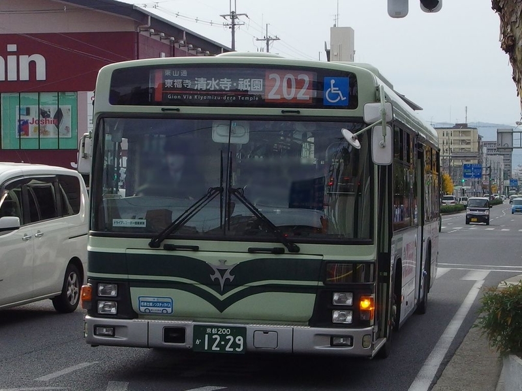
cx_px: 261
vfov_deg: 37.7
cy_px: 196
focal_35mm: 38
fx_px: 573
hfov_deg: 49.0
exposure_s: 1/400
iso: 200
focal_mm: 8.1
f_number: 4
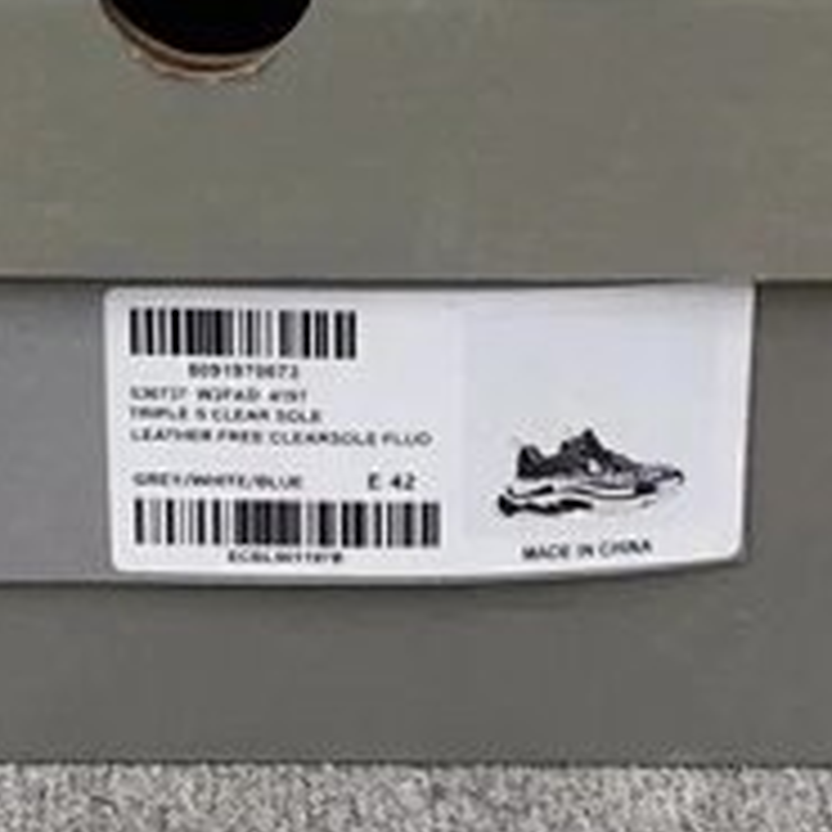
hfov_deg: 18.2
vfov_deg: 17.3
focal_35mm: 95
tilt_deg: -17.1
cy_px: -229
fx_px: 2583
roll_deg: +0.0
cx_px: 189
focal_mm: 3.3
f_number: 2.4
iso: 32
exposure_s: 1/100
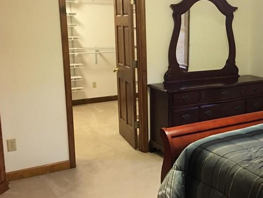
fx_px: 388
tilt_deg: -11.2
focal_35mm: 51
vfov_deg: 28.6
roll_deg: -0.8
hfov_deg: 35.8
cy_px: 98
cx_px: 222
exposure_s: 1/4
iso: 50
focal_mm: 4.15
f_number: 2.2
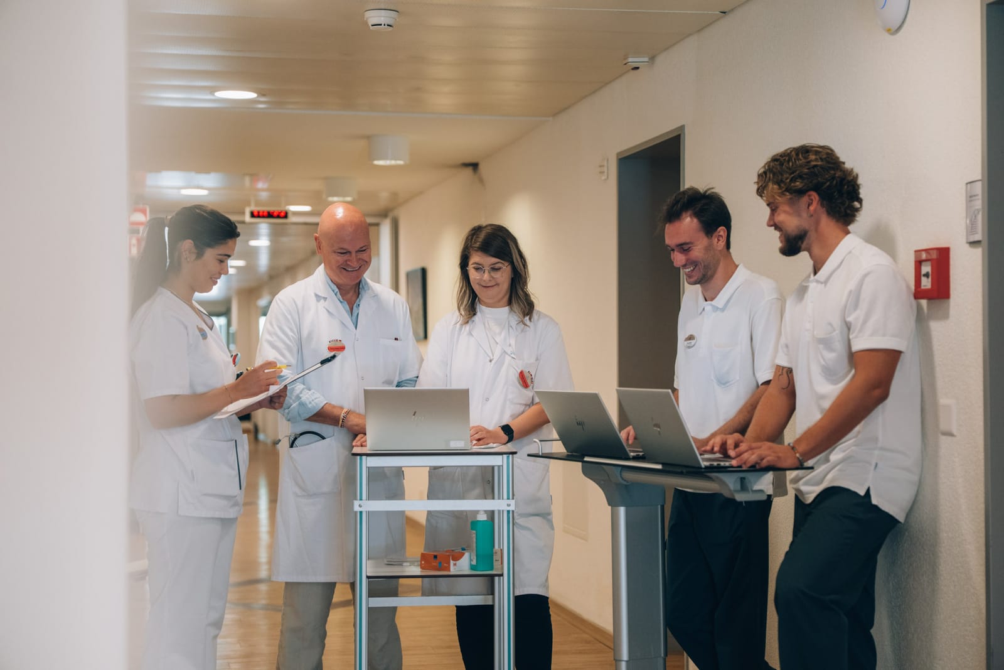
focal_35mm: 68
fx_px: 1896
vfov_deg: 20.0
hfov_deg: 29.7
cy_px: 335
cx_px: 502
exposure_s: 1/320
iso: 1250
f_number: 2.5
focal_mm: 68
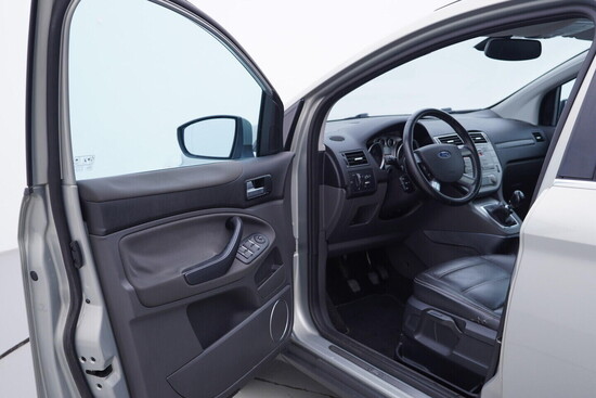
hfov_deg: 53.1
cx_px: 298
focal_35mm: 36
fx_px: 596
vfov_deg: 36.9
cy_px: 199
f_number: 3.2
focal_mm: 24
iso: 125
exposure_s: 1/50
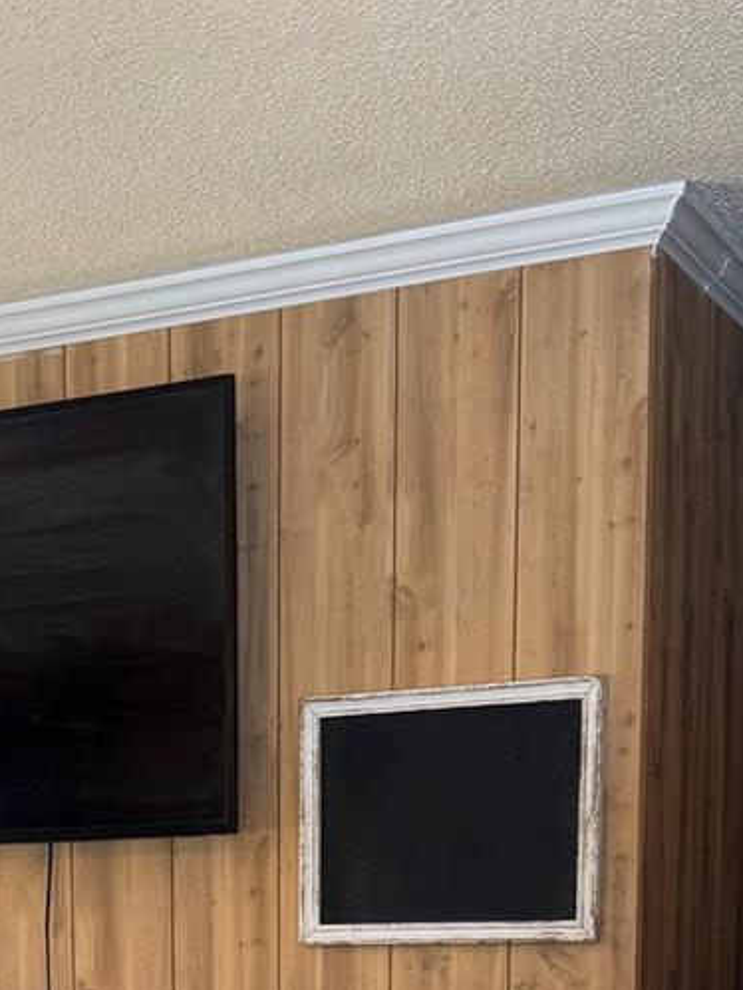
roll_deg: +1.3
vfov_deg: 24.1
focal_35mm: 74
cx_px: 123
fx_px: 2116
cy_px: 1161
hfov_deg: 19.7
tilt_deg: -5.3
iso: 200
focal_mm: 6.76
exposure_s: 1/120
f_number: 1.78
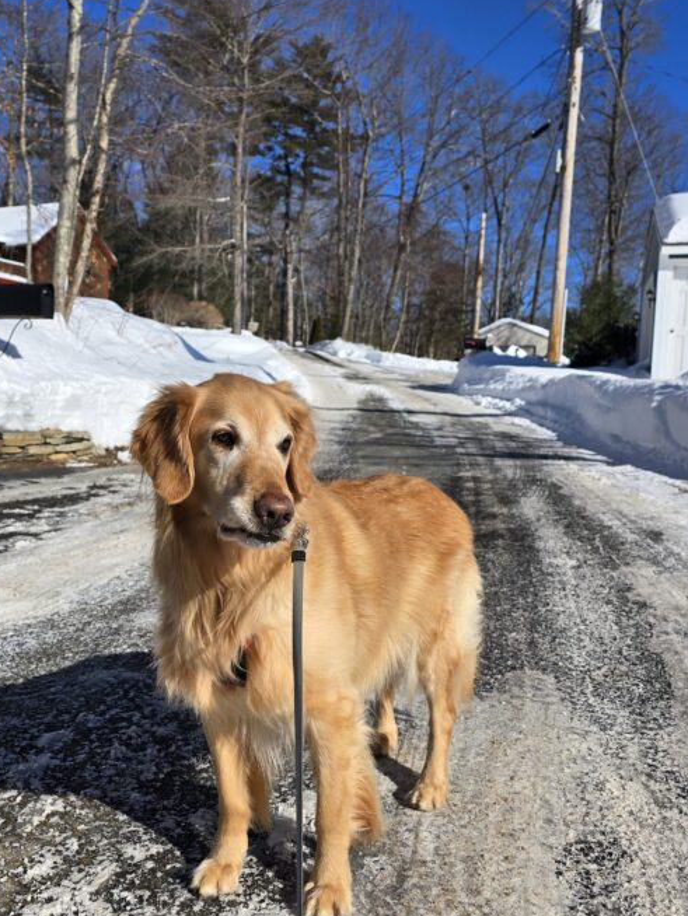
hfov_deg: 39.5
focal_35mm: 36
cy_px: 476
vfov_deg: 51.3
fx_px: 953
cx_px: 275
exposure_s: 1/1465
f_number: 1.7
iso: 12
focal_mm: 6.3
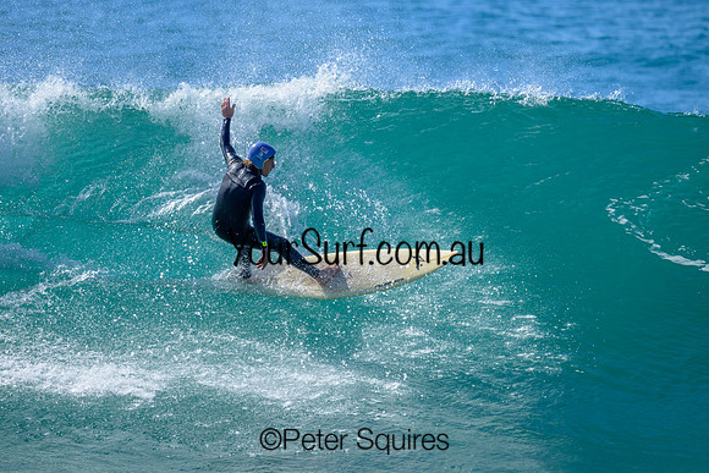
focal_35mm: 920
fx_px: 18131
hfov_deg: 2.2
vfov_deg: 1.5
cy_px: 201
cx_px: 301
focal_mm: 800
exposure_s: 1/2000
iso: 320
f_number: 6.3
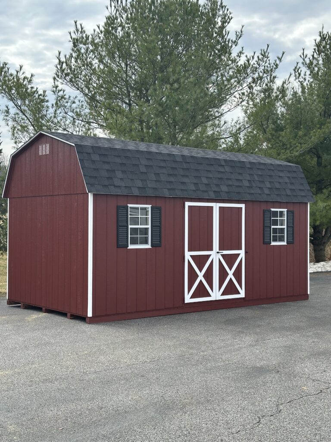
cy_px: 221
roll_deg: +1.1
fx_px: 612
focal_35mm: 48
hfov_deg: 30.3
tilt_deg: -1.6
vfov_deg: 39.7
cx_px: 166
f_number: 1.78
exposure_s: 1/1783
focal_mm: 6.86
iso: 64
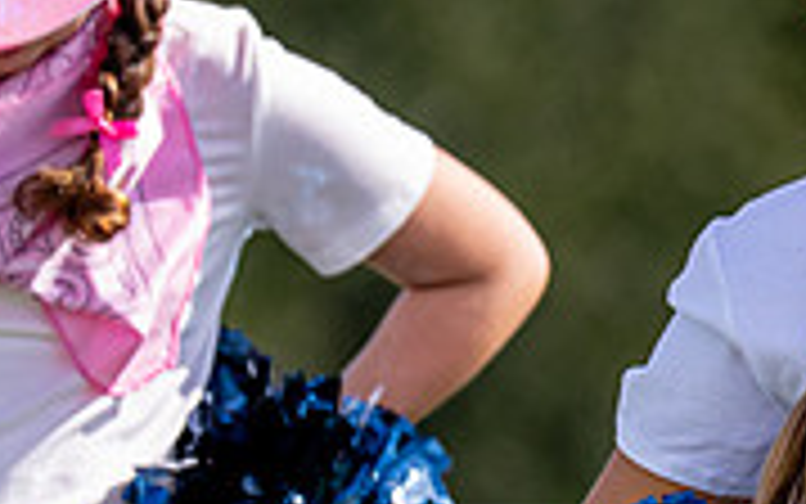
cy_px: 309
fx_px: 15667
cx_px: 1192
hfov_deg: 2.9
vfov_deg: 1.8
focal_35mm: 713
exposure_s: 1/4000
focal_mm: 148
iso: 250
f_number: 2.8
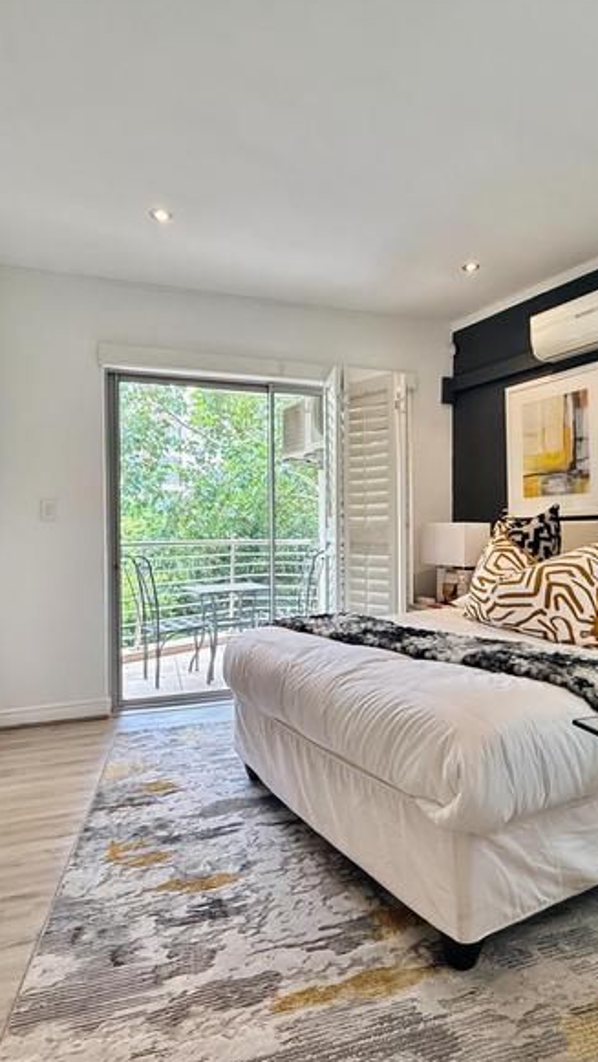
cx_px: 391
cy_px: 537
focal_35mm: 21
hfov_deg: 52.7
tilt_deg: -0.6
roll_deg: +0.7
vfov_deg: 83.8
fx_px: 592
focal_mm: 2.22
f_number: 2.2
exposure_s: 1/100
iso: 100
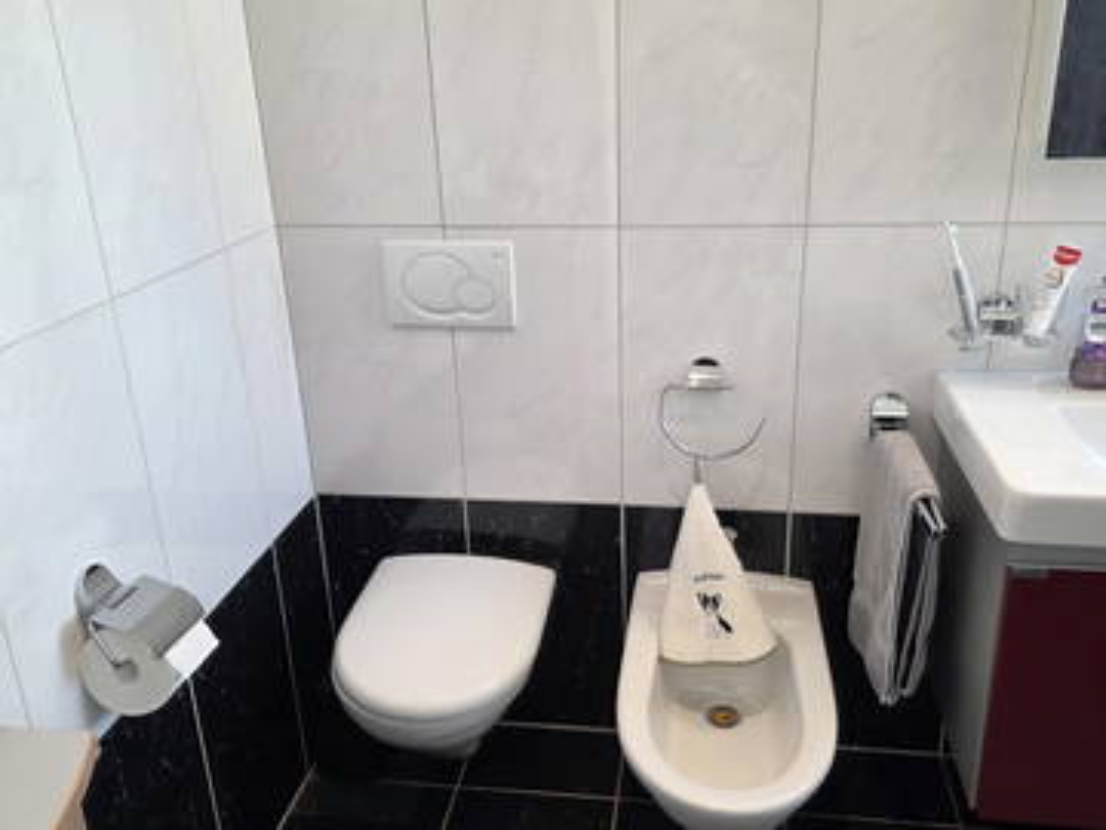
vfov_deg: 58.9
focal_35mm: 23
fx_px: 735
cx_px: 553
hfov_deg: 73.9
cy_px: 415
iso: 125
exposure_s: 1/100
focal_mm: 6.3
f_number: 1.7
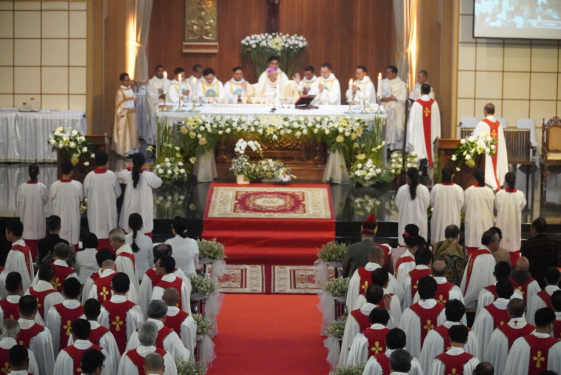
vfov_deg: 13.1
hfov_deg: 19.4
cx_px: 280
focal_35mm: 105
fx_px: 1637
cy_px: 188
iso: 6400
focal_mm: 70
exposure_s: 1/160
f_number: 4
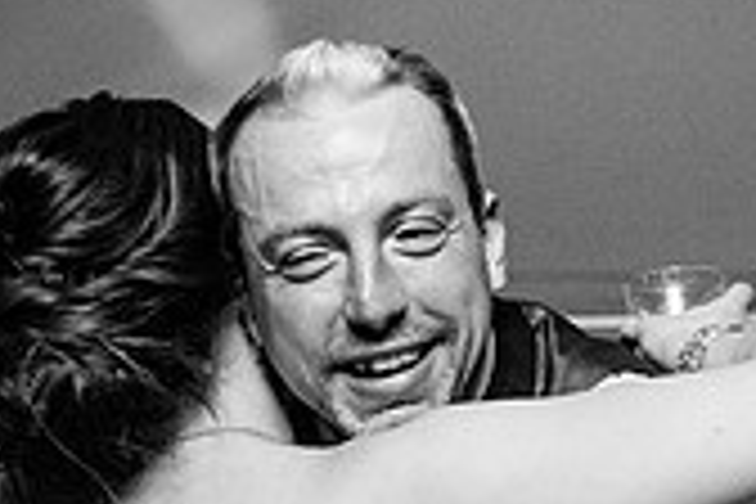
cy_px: 423
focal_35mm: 119
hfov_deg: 17.1
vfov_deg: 11.5
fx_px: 2499
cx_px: 619
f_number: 5.6
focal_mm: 25
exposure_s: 1/200
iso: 2000
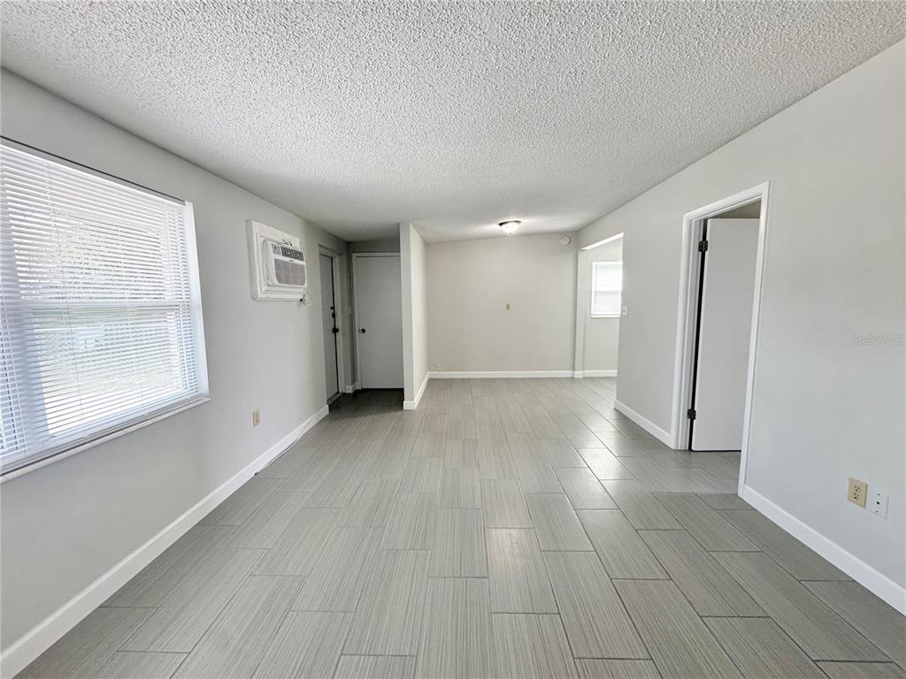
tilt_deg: -6.1
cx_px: 453
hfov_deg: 102.1
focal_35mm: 14
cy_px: 340
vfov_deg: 85.7
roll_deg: +0.7
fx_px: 366
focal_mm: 2.22
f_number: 2.2
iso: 320
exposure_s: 1/120
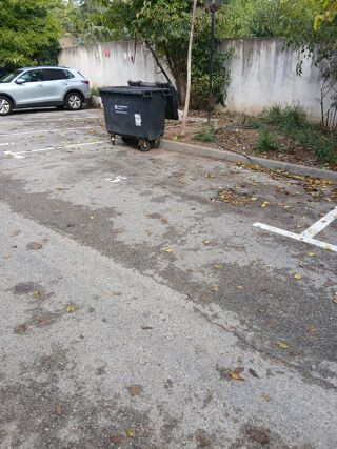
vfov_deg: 67.3
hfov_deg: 53.0
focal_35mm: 26
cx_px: 168
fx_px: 338
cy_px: 224
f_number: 1.8
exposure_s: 1/100
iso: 25
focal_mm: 3.98
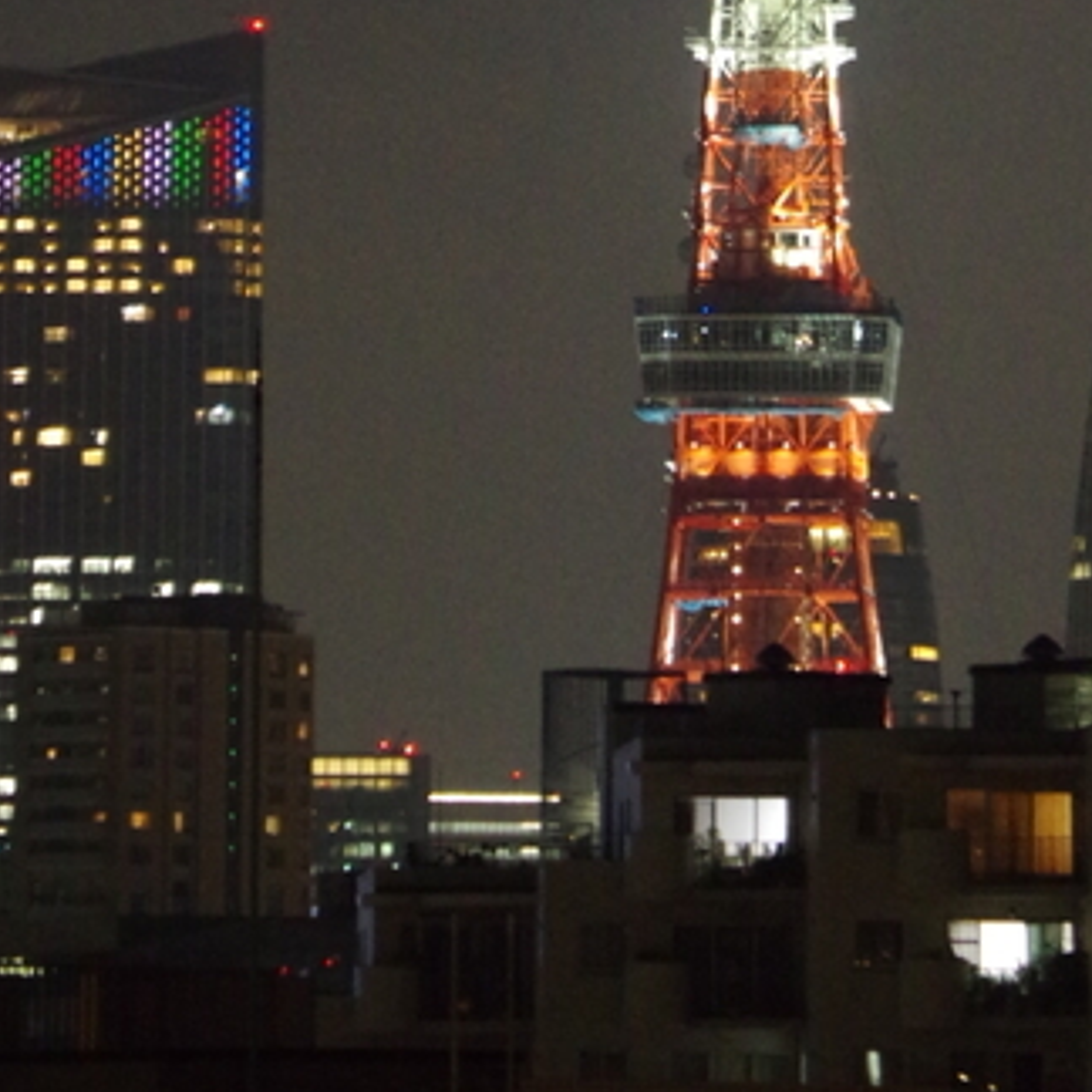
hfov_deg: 4.1
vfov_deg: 4.1
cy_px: -202
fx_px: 15133
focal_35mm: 424
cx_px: 730
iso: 6400
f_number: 5.6
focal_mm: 135
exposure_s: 1/13
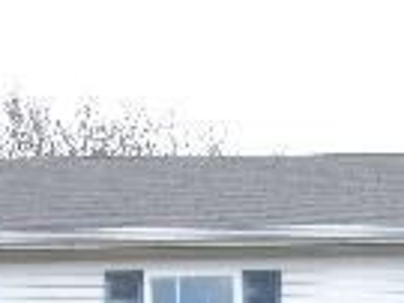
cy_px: 648
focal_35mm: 142
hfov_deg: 13.6
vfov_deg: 9.6
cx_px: 434
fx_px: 1656
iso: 160
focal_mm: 5.4
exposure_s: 1/480
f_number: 3.5
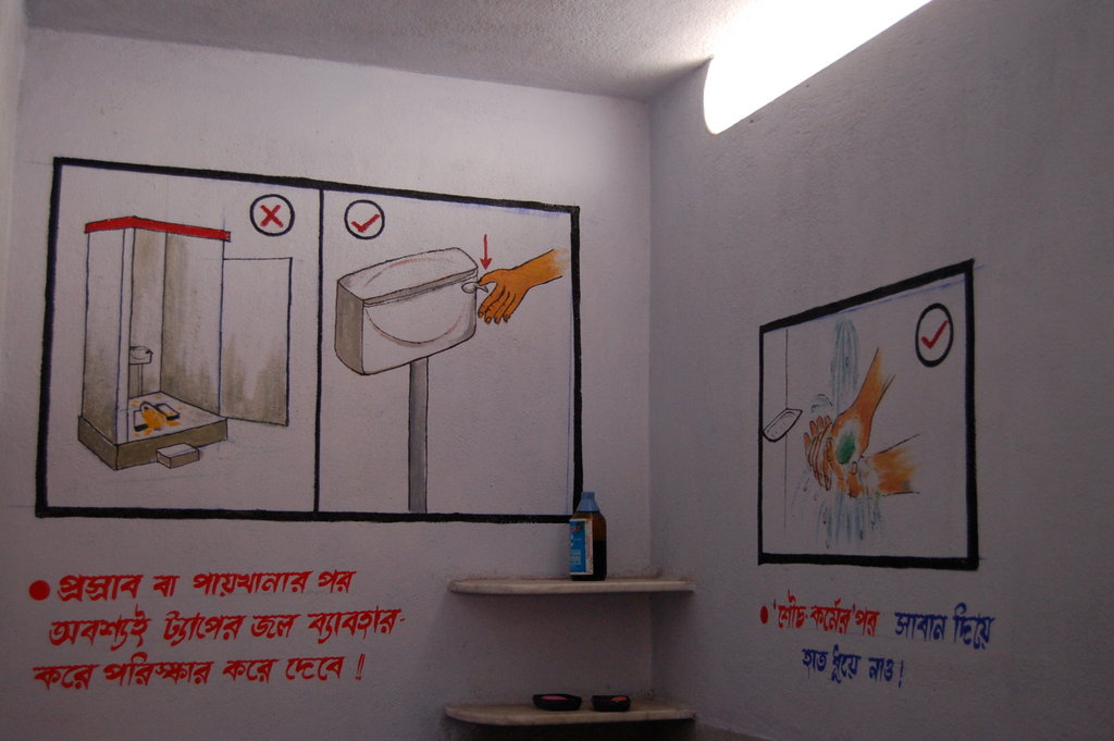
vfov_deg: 28.9
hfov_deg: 42.4
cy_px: 370
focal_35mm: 46
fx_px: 1438
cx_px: 557
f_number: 4.5
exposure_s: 1/40
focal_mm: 31
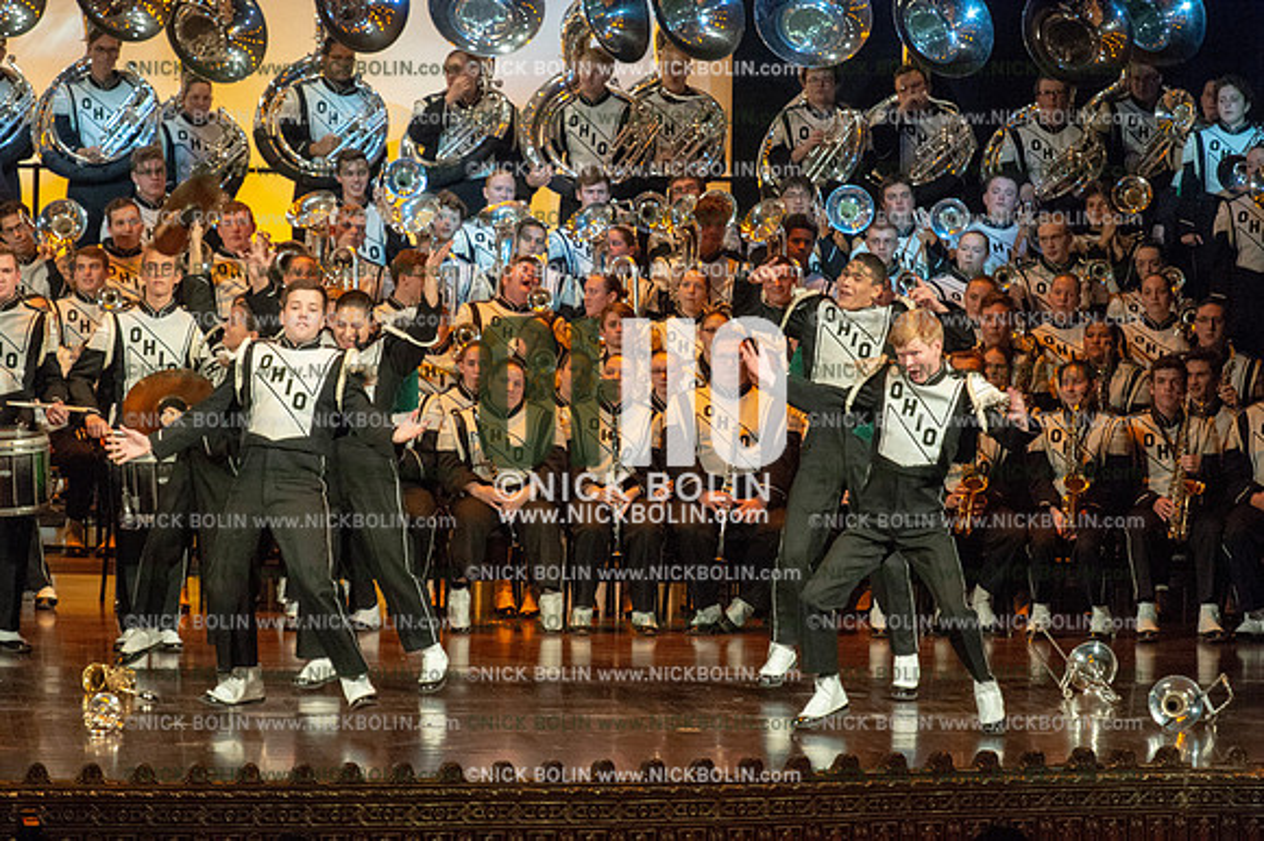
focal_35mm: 210
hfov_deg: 9.8
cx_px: 632
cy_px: 420
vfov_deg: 6.5
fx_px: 7369
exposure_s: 1/320
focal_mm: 210
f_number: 5.6
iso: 8000
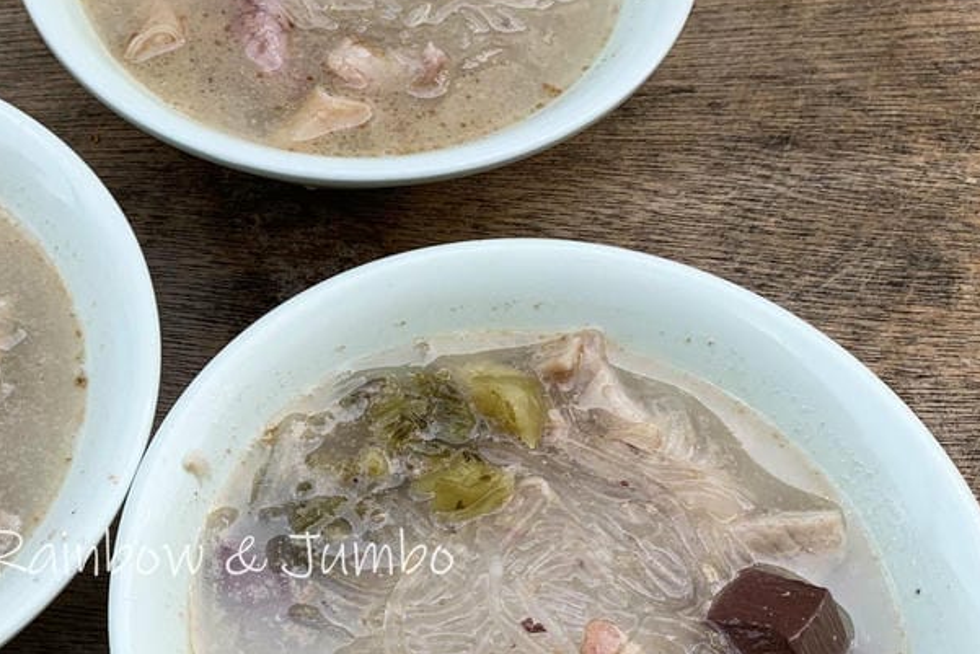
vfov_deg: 24.9
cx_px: 215
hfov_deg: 35.8
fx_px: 1470
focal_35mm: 54
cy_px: 452
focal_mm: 4.25
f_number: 1.8
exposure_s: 1/292
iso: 25
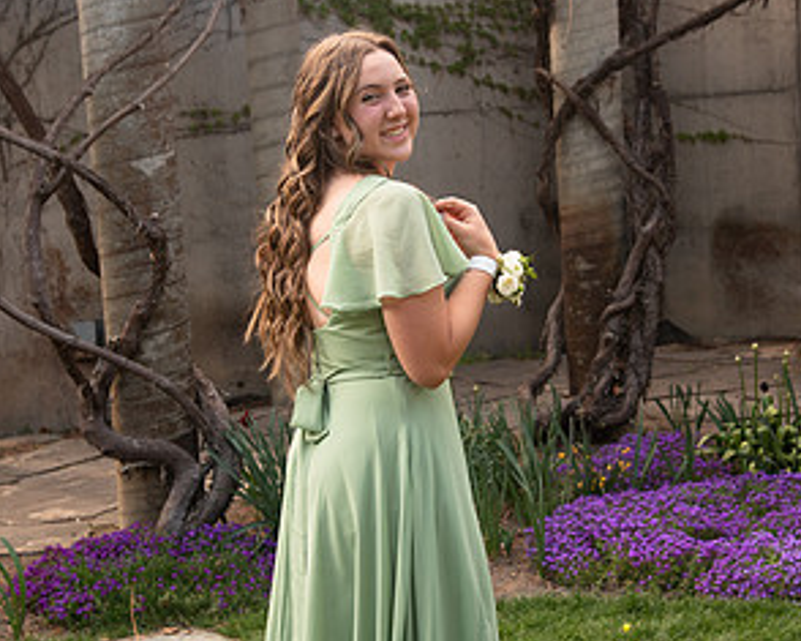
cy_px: 295
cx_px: 403
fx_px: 1635
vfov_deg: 22.1
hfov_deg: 27.5
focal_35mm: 69
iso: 400
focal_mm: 48
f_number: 5
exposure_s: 1/125
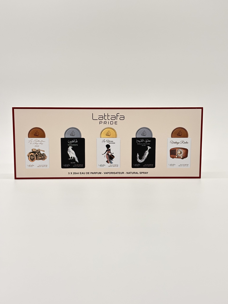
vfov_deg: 36.8
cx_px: 114
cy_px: 152
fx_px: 457
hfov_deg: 28.0
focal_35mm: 52
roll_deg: +0.3
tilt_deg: -7.5
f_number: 1.6
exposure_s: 1/298
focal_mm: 5.96
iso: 40
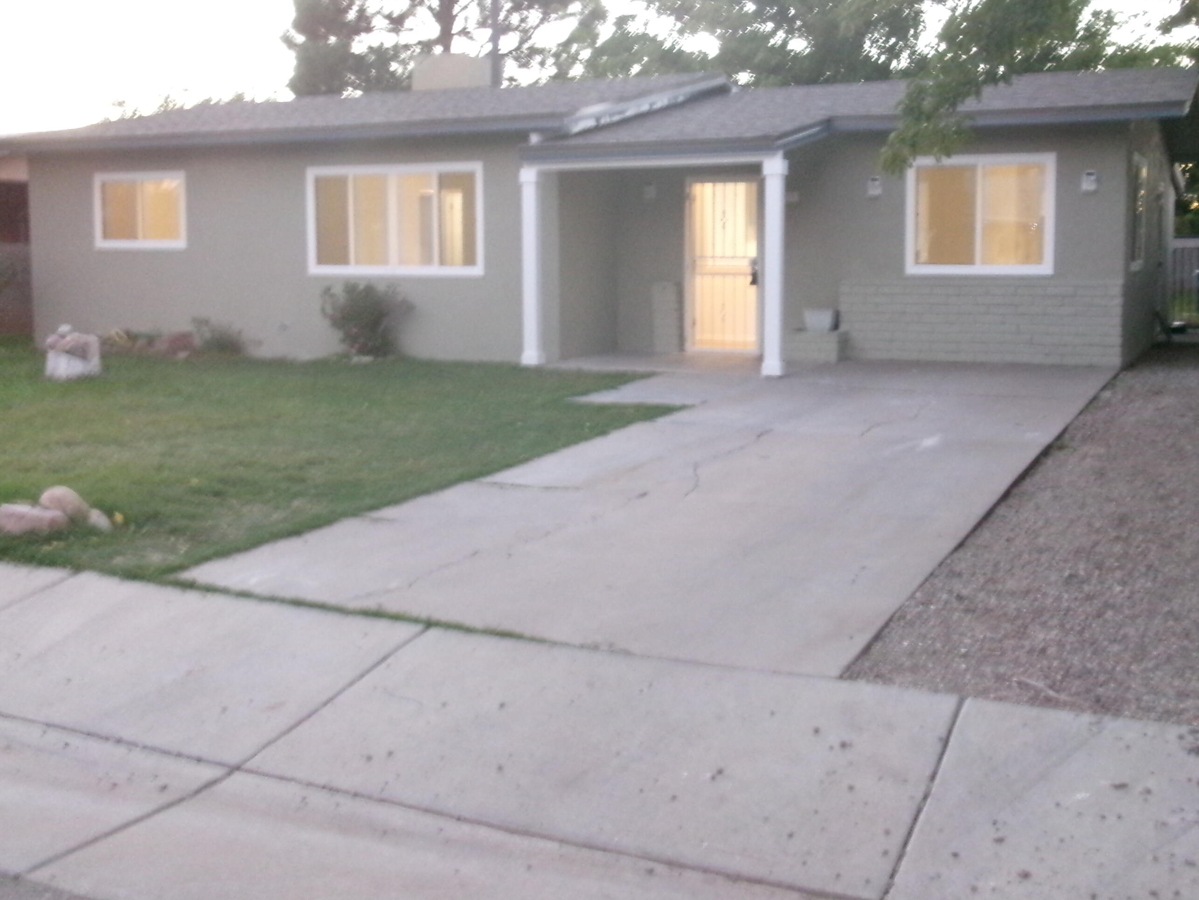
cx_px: 647
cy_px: 387
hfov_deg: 44.7
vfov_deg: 34.3
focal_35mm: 42
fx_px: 1455
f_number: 4.5
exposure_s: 1/17
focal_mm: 6.4
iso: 800
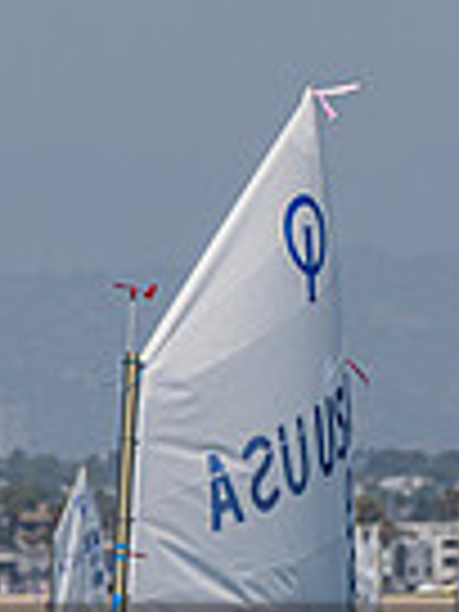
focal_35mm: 765
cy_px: 892
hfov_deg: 1.9
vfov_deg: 2.6
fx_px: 13525
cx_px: -465
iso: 250
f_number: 7.1
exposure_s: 1/1250
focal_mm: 150
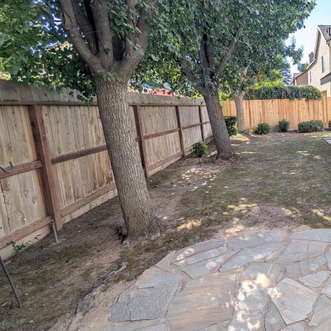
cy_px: 133
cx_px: 300
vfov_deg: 71.4
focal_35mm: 21
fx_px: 227
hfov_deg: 60.6
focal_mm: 2.02
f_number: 1.7
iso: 53
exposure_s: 1/929
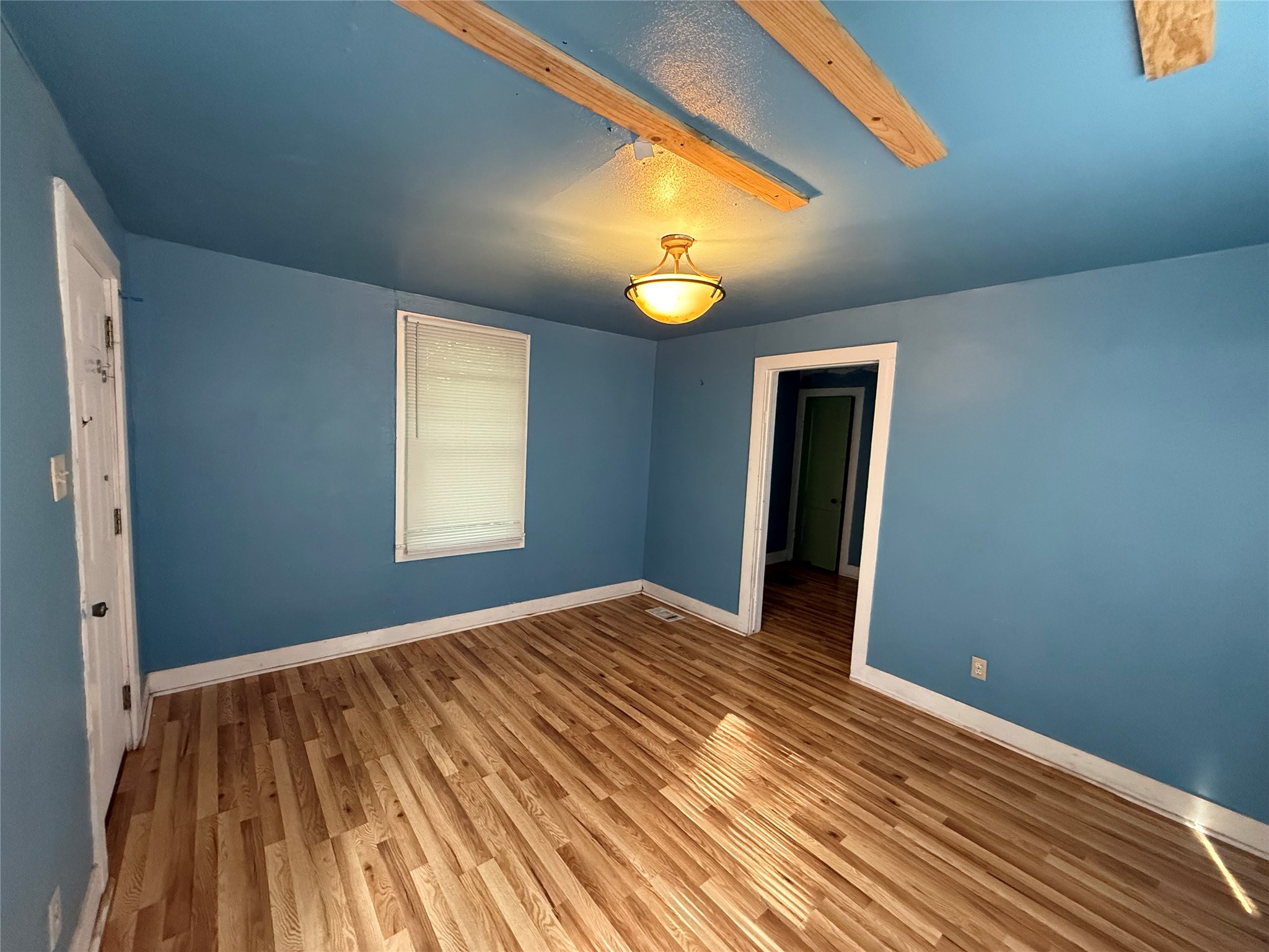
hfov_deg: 102.1
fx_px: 513
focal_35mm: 14
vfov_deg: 85.7
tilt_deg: -3.8
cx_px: 634
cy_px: 476
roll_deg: -1.7
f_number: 2.2
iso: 640
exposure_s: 1/60
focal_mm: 2.22
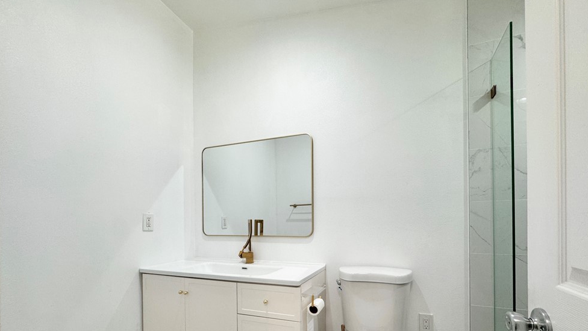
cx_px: 307
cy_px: 227
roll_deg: -0.2
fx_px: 249
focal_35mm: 16
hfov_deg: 99.3
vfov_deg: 64.9
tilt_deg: -1.0
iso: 125
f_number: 2.2
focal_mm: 2.22
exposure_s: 1/120
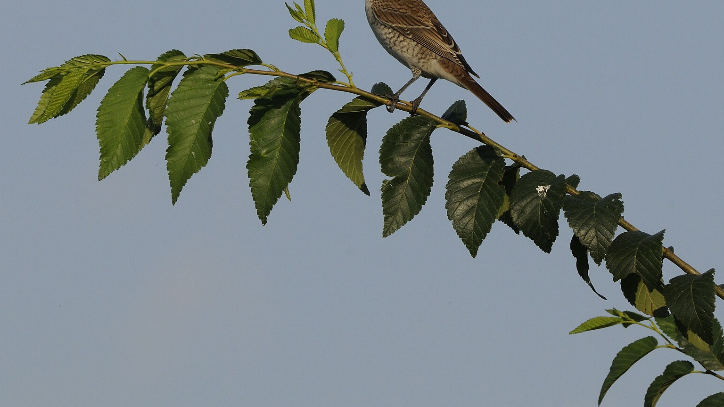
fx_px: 23536
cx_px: 451
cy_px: 97
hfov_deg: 1.8
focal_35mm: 1226
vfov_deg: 1.0
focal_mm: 500
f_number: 13
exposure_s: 1/640
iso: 400
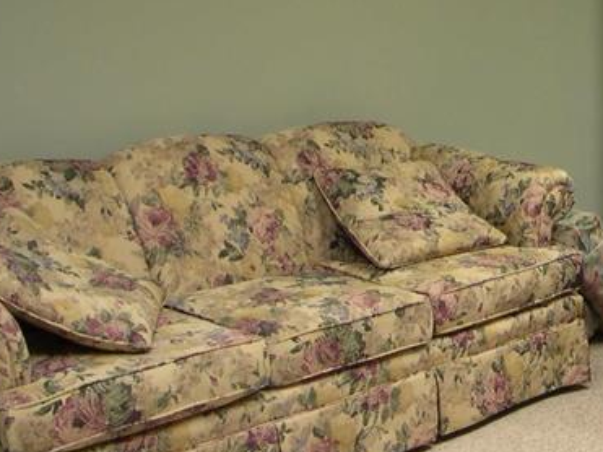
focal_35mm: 105
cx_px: 548
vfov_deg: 14.0
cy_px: 125
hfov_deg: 18.4
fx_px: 1828
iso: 100
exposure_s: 1/29.8
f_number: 2.8
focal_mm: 8
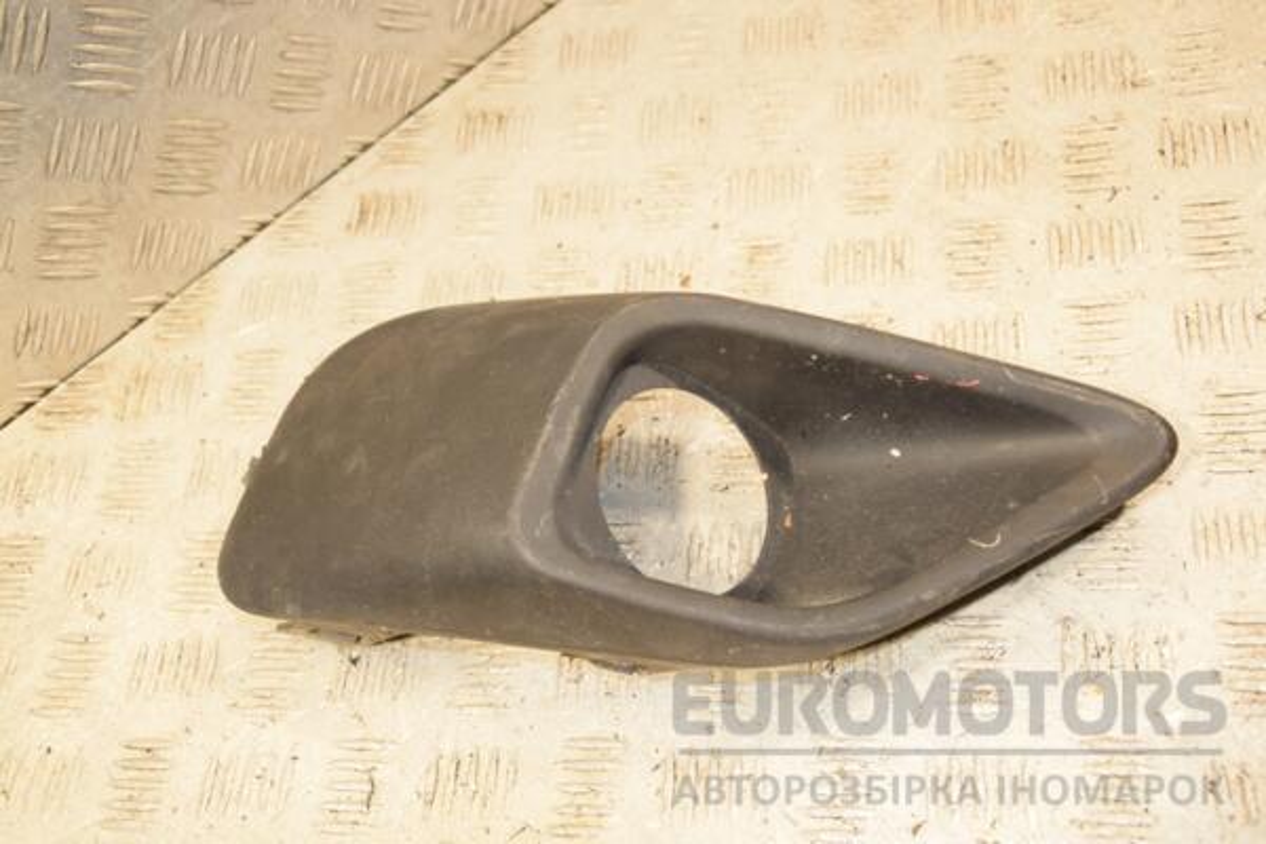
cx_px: 633
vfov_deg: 29.9
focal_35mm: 45
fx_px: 1582
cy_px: 422
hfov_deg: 43.6
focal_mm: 30
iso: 800
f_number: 5.6
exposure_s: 1/200
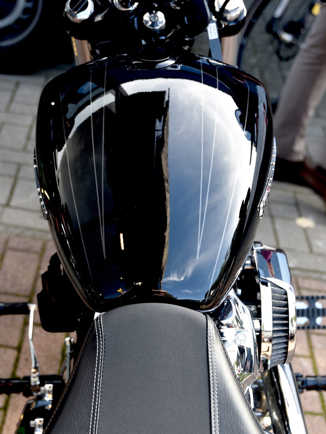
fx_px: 867
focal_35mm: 69
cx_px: 163
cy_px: 281
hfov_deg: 21.3
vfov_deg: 28.0
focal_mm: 45
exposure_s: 1/60
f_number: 4
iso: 200
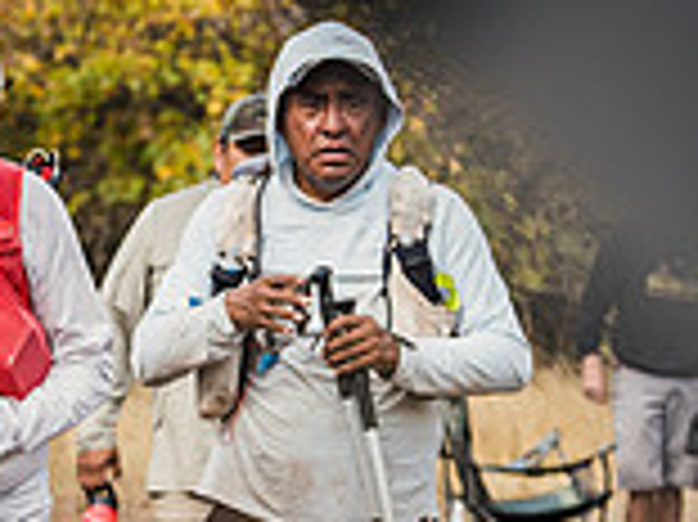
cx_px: 472
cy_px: 451
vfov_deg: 6.7
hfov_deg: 9.0
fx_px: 4433
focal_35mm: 220
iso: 200
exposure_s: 1/2000
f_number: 2.2
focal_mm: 50
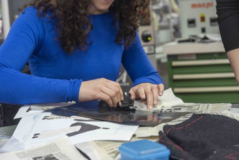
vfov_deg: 16.1
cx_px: 120
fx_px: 565
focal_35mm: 85
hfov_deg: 23.9
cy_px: 80
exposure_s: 1/60
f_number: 6.3
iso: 1000
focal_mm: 85
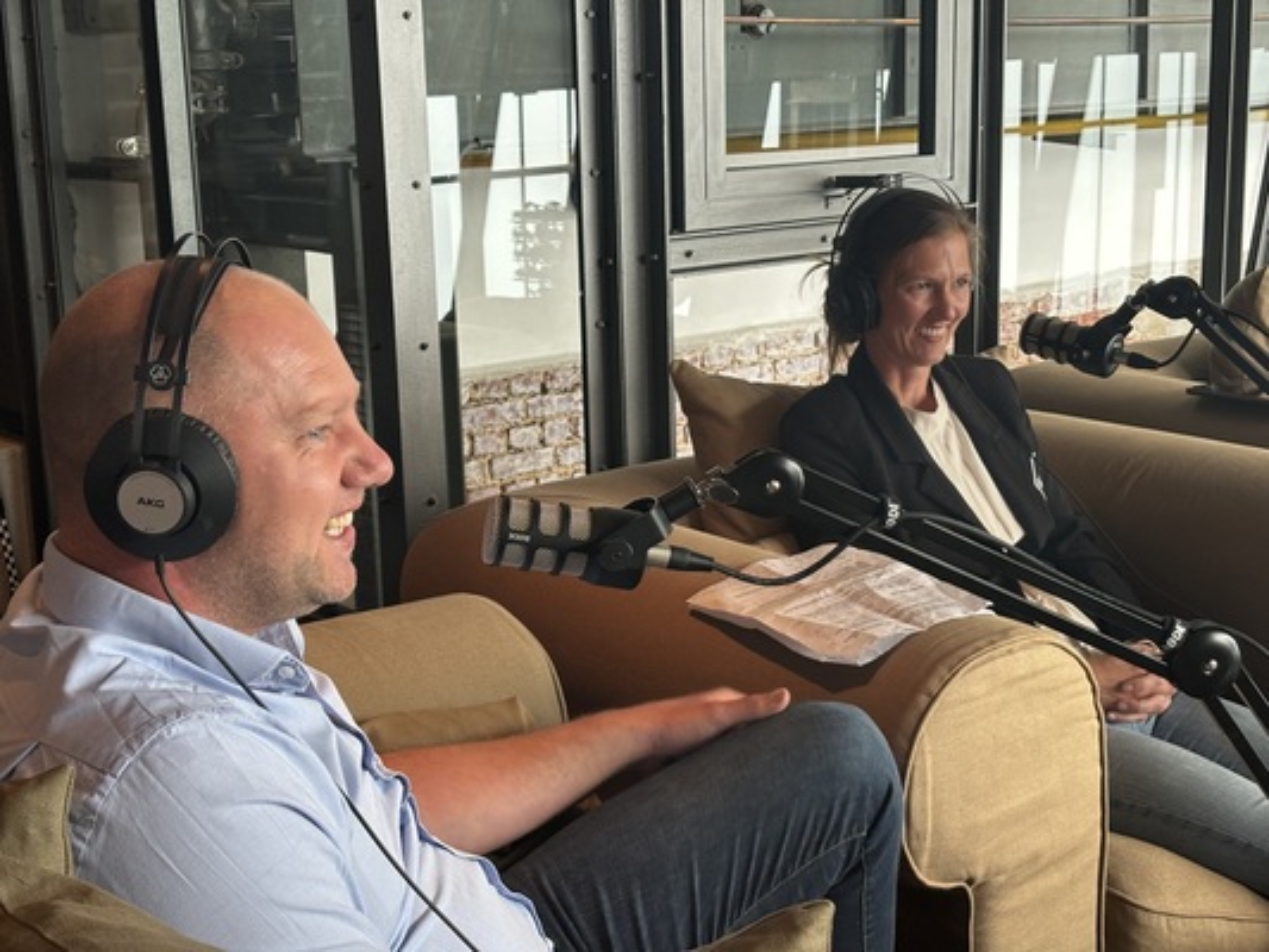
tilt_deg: -12.1
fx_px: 1907
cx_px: 634
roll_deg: +1.4
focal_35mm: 52
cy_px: 476
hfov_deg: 36.8
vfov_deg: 28.0
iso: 125
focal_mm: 5.96
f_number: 1.6
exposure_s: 1/50
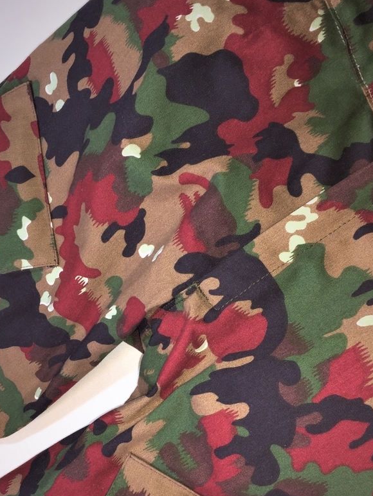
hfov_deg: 32.1
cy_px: 351
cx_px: 150
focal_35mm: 45
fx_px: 646
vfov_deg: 41.2
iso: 32
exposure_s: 1/44
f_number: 2.2
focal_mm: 4.15
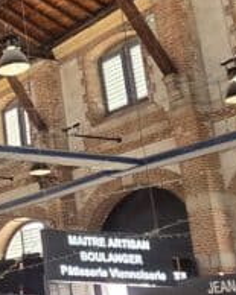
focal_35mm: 67
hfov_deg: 15.3
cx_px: -303
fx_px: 585
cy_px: 166
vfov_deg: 28.3
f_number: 2.2
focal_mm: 2.2
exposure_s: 1/57
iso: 250
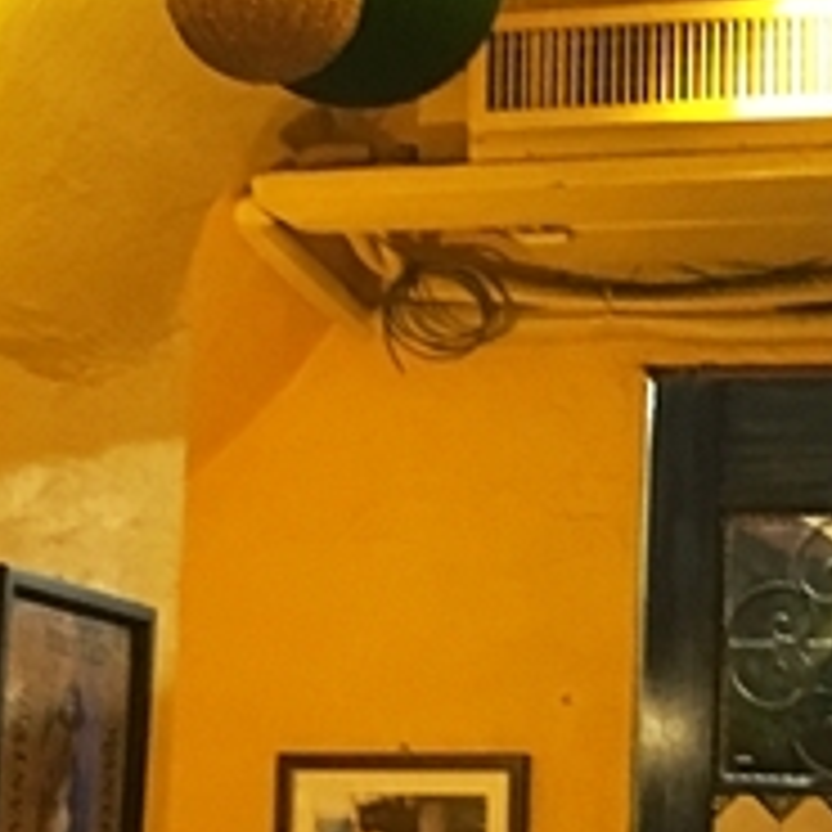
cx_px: 765
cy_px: 445
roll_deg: -2.5
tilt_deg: +8.1
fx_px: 3018
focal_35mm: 111
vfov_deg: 15.7
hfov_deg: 15.5
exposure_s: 1/15
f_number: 2.2
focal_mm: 4.15
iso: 250
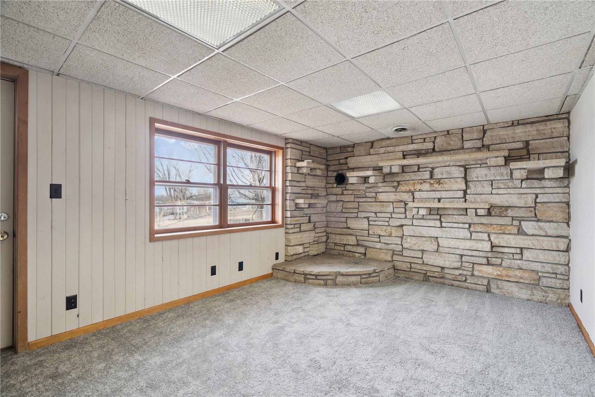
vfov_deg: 73.7
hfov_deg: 96.7
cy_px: 198
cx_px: 298
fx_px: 264
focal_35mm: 16
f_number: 10
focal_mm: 16
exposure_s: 1/6
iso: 400
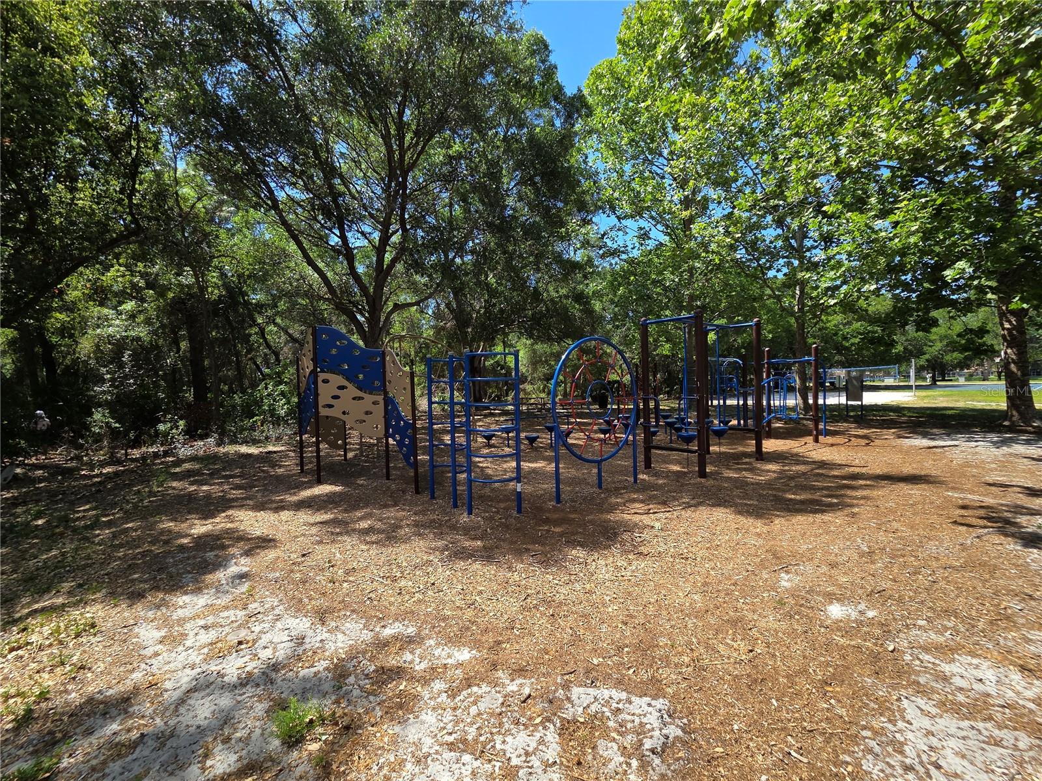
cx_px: 521
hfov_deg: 106.2
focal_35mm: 13
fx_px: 391
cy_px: 390
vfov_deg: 89.9
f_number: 2.2
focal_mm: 2.2
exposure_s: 1/1011
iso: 50
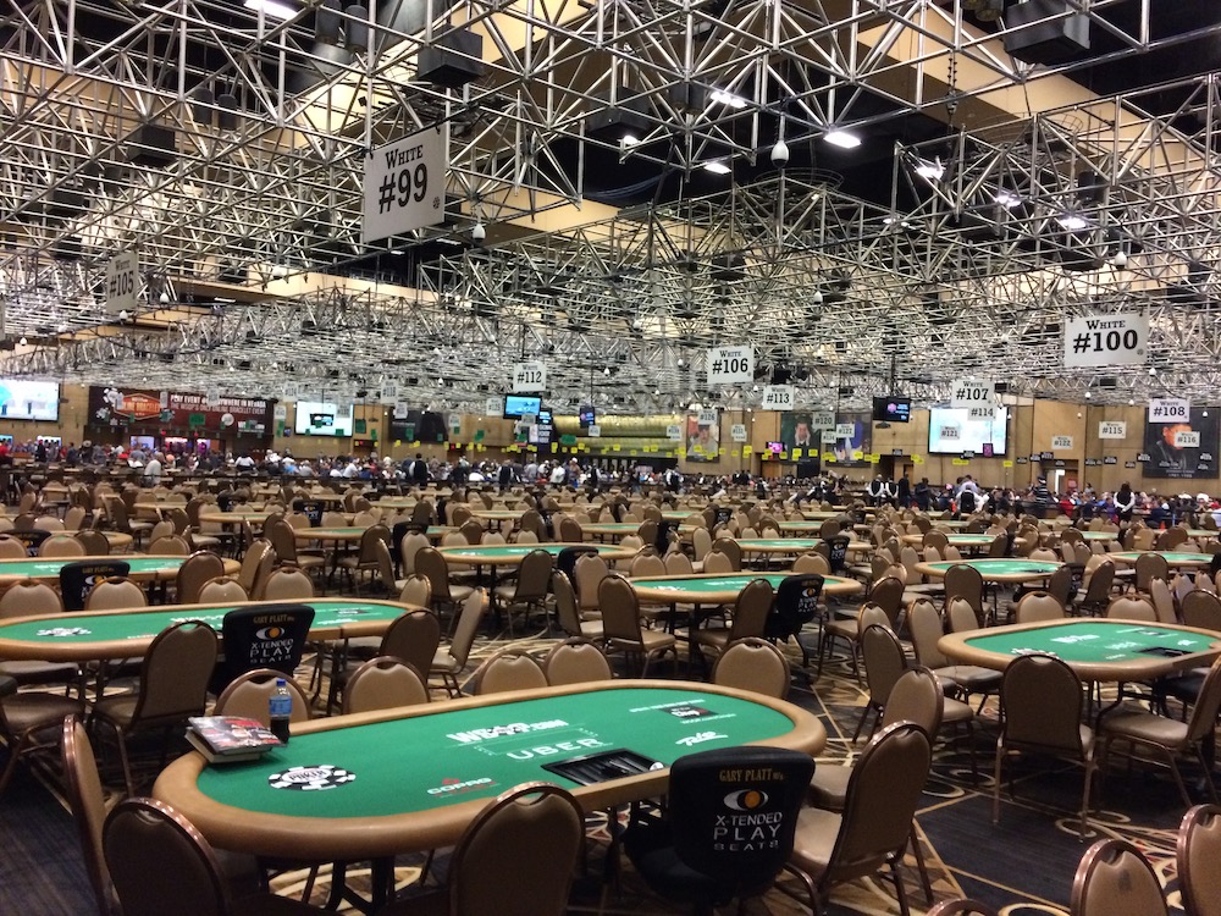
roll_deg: -0.9
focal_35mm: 29
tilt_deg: +0.6
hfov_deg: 61.7
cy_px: 458
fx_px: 1023
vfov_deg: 48.2
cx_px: 610
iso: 320
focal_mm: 4.15
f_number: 2.2
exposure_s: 1/30
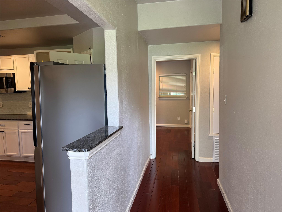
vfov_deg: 56.8
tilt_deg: -6.0
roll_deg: +0.6
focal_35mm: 24
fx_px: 196
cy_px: 106
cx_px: 141
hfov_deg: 71.6
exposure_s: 1/60
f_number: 1.78
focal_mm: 6.76
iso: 125
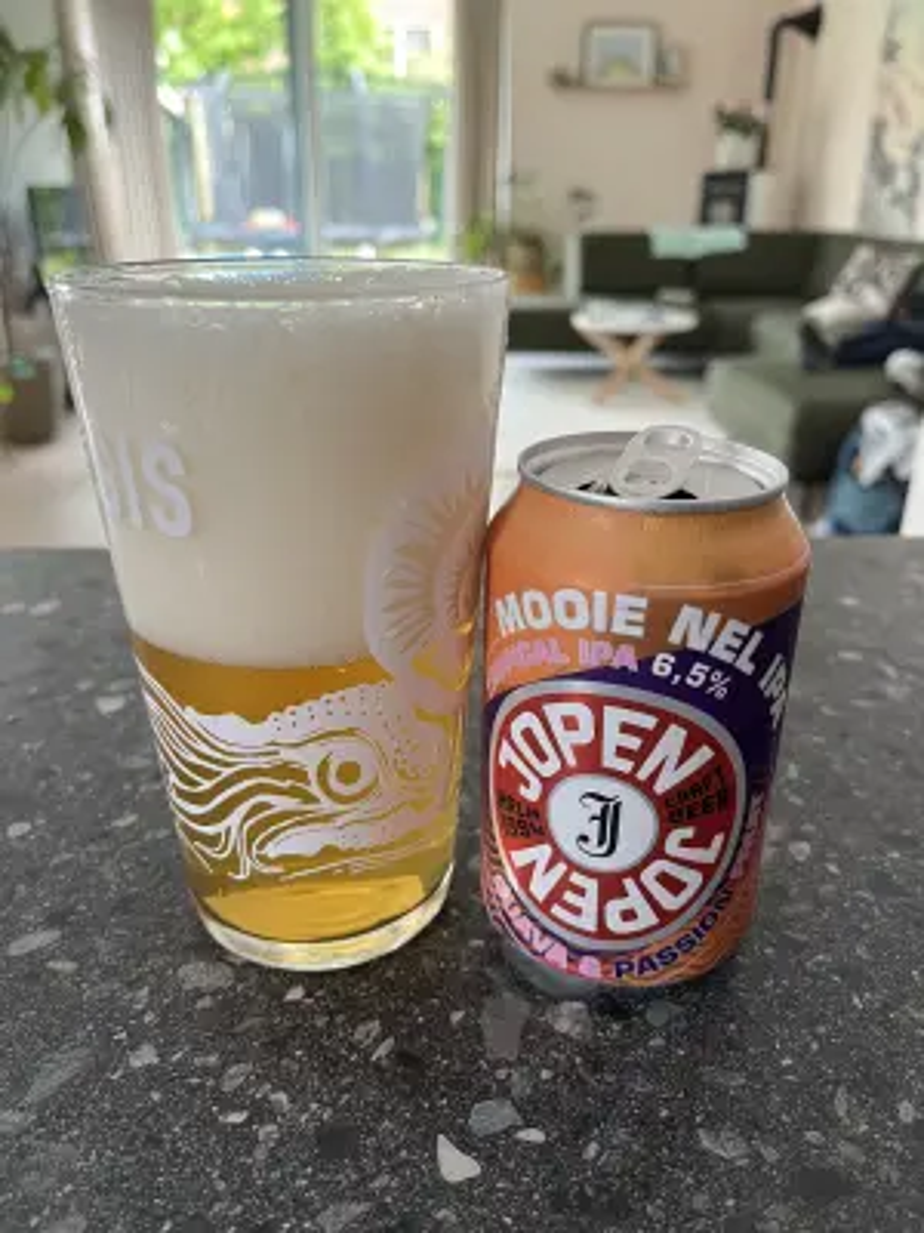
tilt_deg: -24.8
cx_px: 462
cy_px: 616
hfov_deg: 53.1
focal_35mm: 26
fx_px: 925
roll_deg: -0.1
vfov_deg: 67.3
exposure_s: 1/60
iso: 200
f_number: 1.6
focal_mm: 5.1
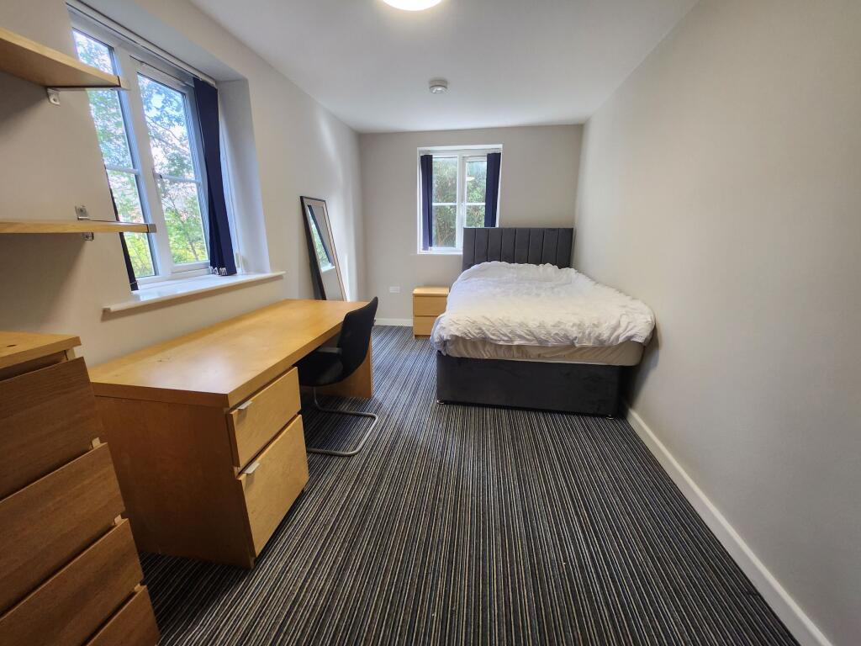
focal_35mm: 13
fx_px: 323
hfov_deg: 106.2
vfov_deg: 89.9
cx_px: 430
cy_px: 323
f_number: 2.2
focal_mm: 1.74
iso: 125
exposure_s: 1/50
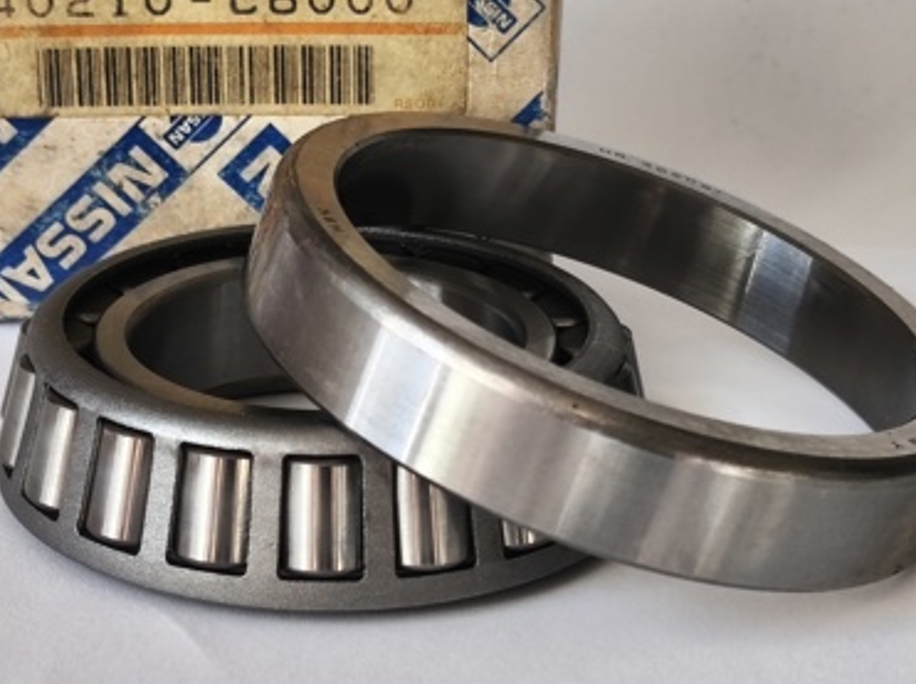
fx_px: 2510
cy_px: 285
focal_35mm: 95
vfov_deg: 15.5
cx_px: 375
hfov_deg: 20.7
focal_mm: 6.18
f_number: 1.65
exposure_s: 1/100
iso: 160
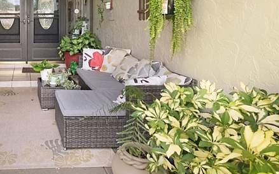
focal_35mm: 28
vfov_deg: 41.8
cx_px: 30
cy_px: 25
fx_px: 213
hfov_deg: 57.5
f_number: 5.6
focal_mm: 10
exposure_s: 1/1100
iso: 6400
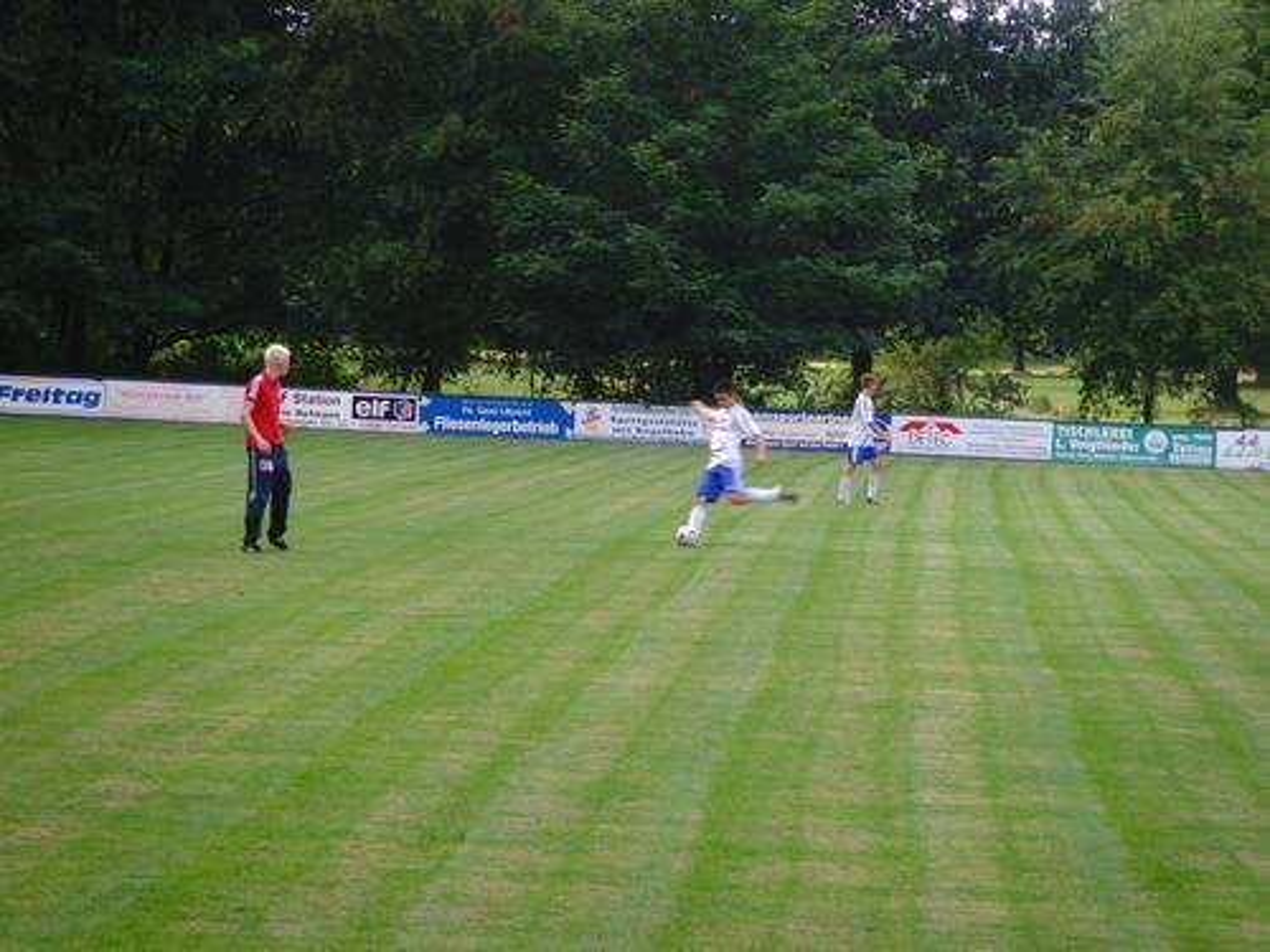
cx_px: 635
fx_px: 4293
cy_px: 476
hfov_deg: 16.8
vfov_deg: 12.7
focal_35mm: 117
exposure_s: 1/125
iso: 100
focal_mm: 19.8
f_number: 4.5
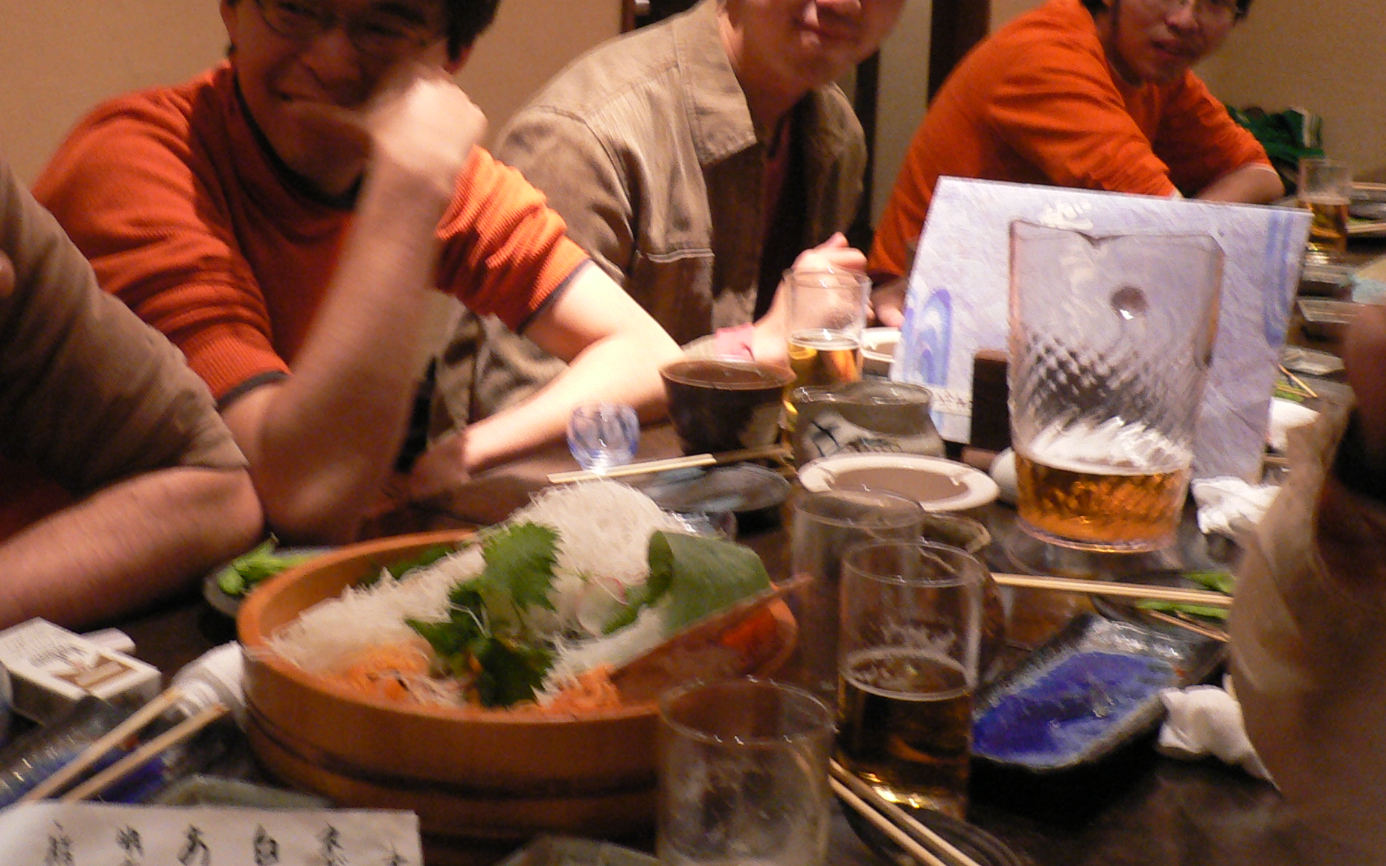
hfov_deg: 39.1
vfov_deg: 25.2
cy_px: 268
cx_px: 467
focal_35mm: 51
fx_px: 1927
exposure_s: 1/8
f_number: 2.8
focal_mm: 5.8
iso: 200
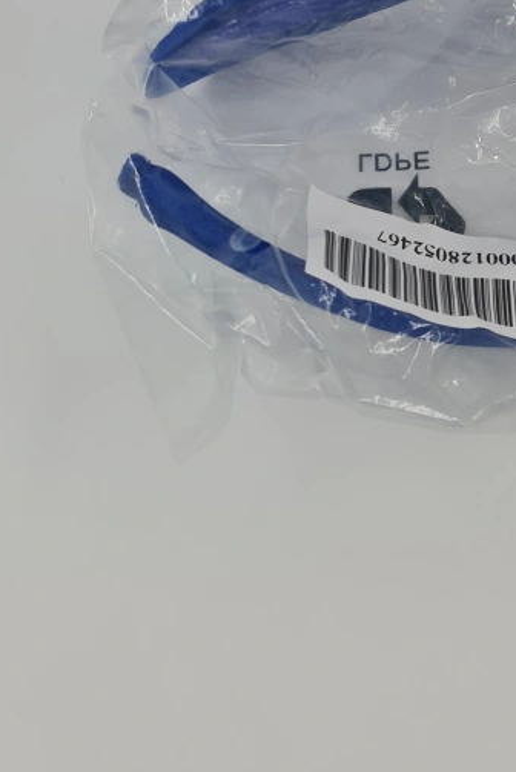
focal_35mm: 62
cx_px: 430
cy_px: 49
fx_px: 1331
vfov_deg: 30.6
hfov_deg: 21.6
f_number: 1.8
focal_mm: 7
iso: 50
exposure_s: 1/319
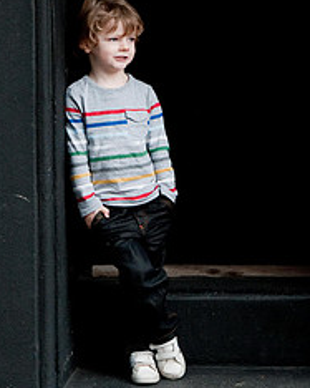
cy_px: 32
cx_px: 226
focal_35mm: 119
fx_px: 1366
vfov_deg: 15.9
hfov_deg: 12.9
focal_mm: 44
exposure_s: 1/320
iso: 800
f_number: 4.2
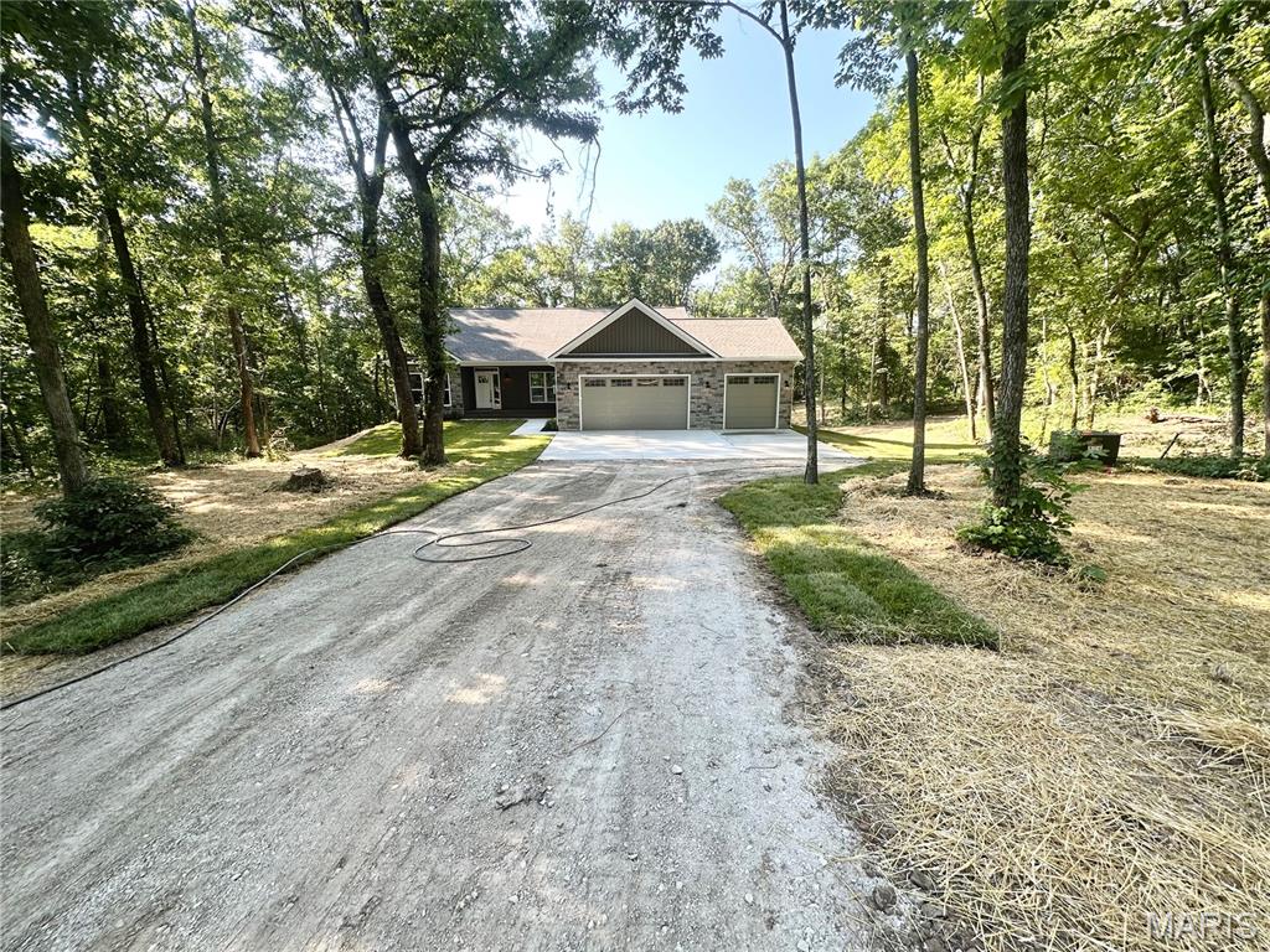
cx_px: 635
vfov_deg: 85.7
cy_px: 476
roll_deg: +0.2
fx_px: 514
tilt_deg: -12.2
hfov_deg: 102.1
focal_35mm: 14
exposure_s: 1/162
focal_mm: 2.22
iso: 40
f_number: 2.2
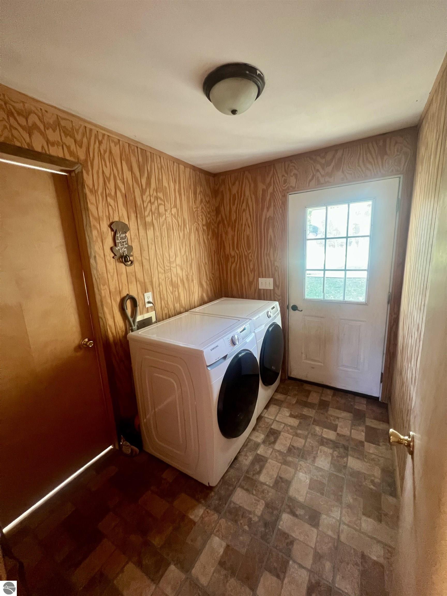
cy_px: 298
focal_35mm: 13
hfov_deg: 89.9
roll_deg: +3.7
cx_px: 224
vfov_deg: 106.2
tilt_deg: -10.8
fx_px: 224
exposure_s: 1/60
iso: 500
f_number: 1.8
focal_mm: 1.57
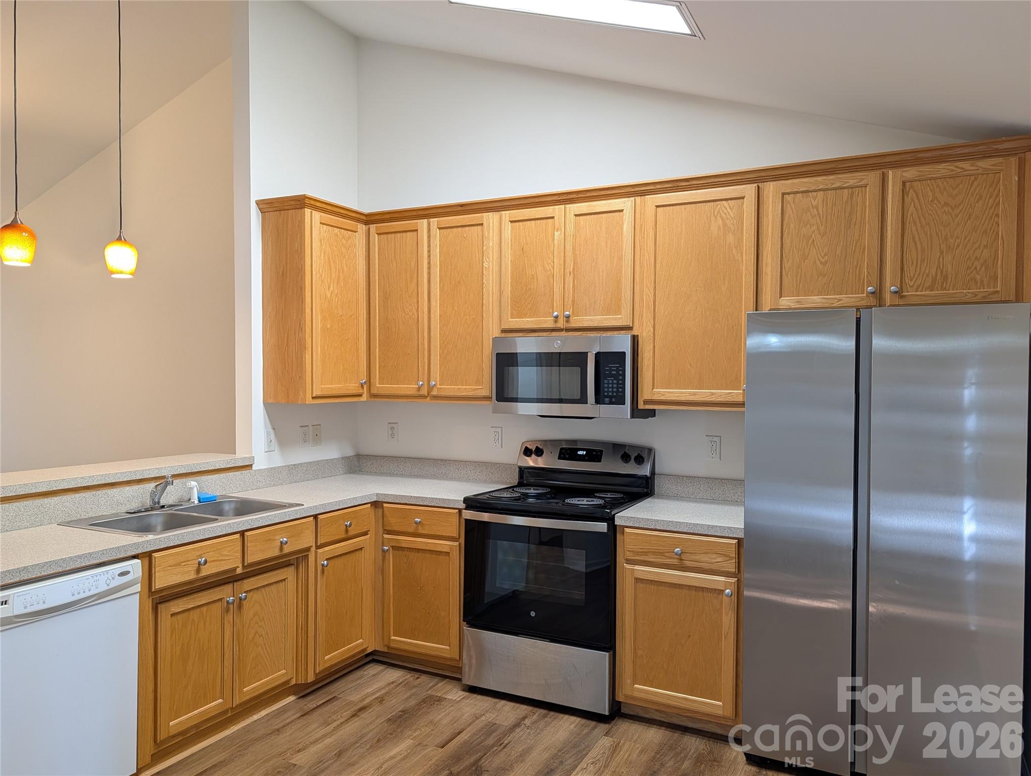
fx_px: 716
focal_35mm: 24
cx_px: 516
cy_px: 388
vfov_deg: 56.9
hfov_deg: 71.5
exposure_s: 1/60
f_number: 1.68
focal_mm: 6.9
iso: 159
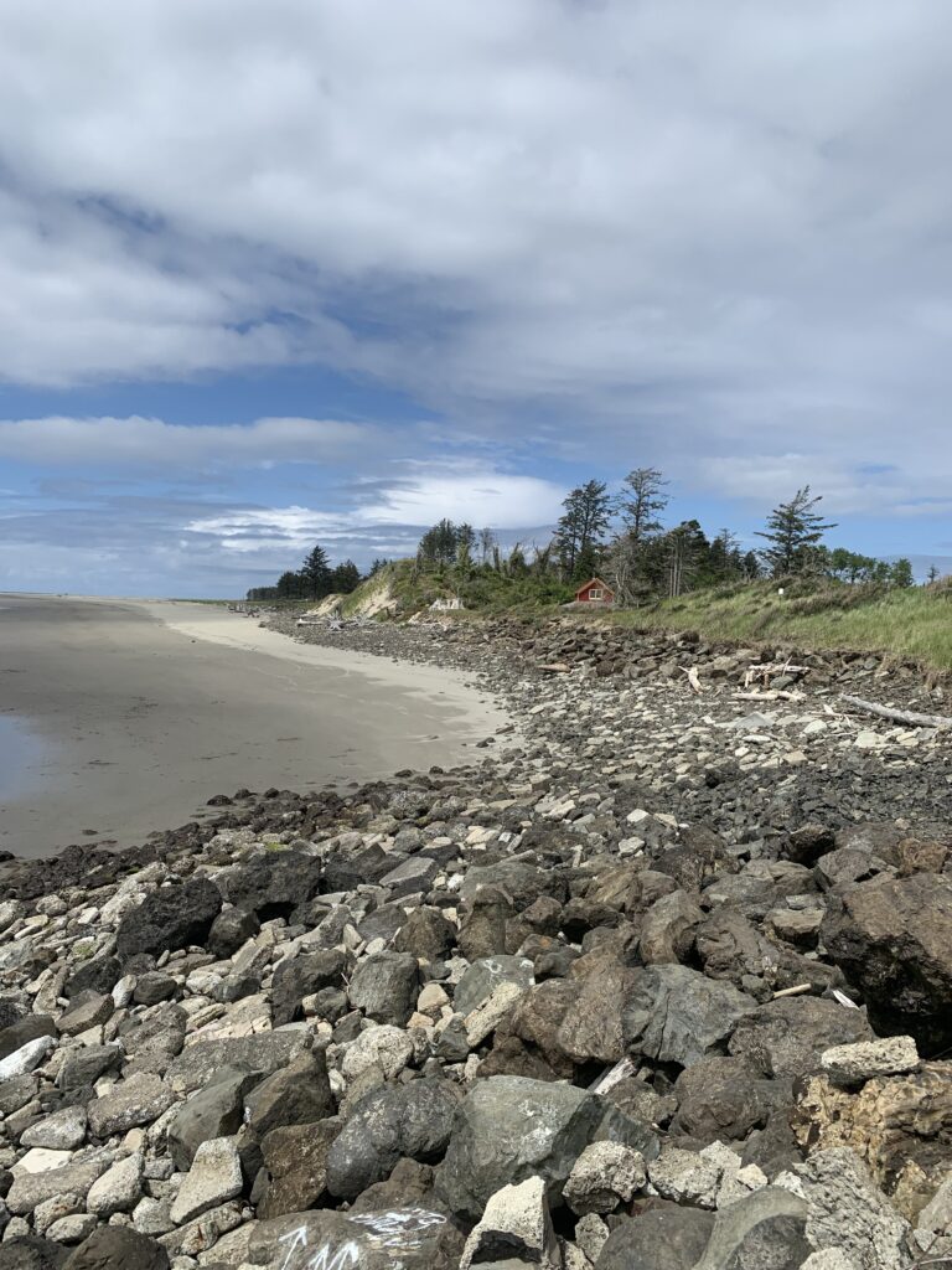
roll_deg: -2.2
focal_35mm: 26
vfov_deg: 67.3
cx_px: 476
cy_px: 635
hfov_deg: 53.1
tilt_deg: -1.0
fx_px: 953
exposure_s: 1/4673
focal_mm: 4.25
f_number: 1.8
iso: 25
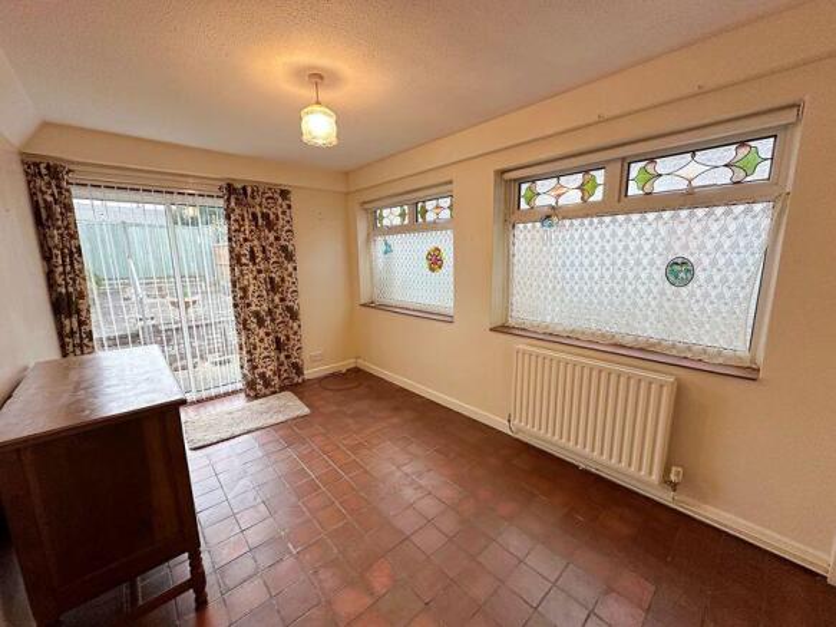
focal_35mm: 14
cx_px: 418
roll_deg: +1.2
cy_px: 314
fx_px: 338
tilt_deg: -9.9
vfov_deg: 85.7
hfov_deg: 102.1
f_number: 2.2
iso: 250
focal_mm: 2.22
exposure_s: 1/100
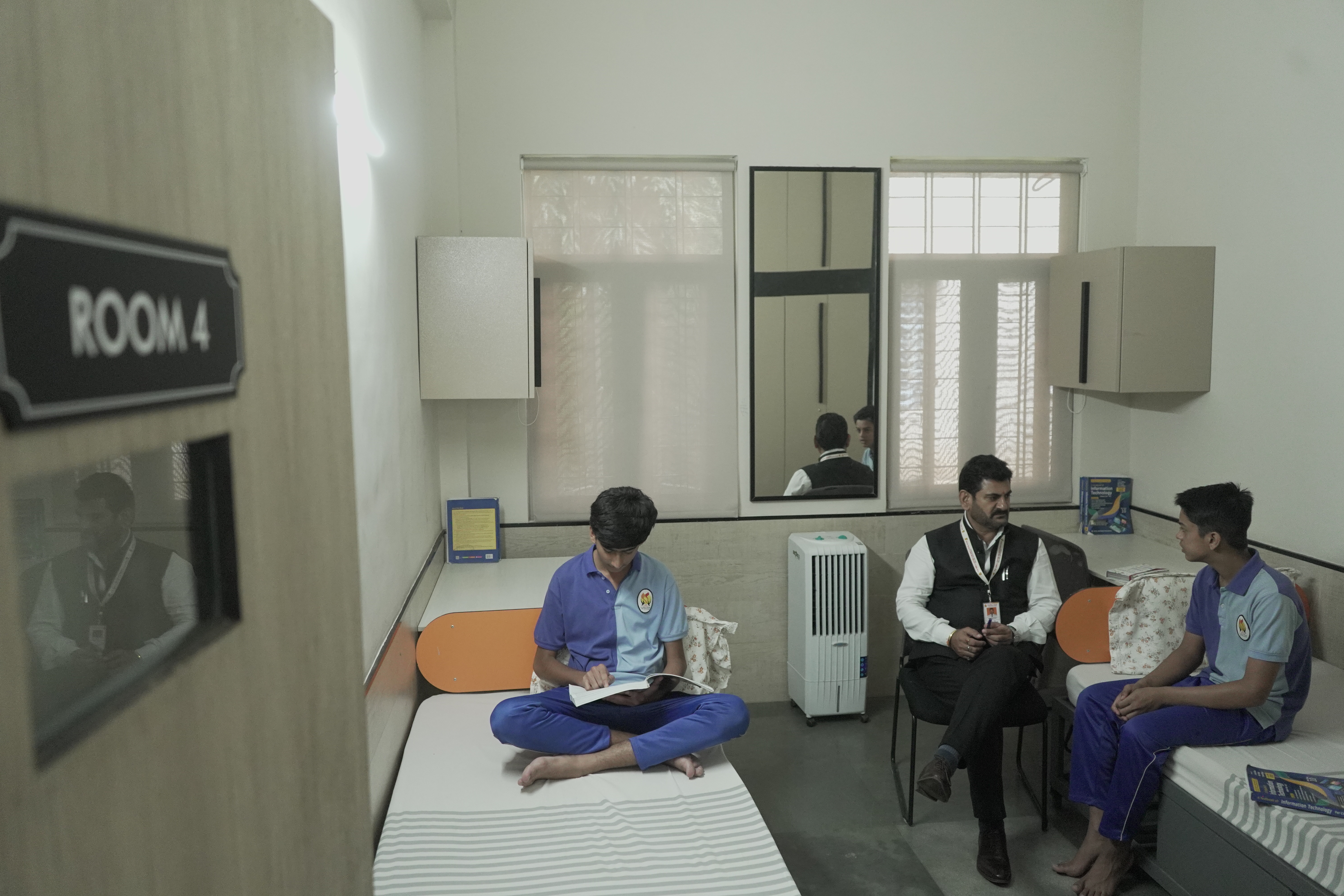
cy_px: 448
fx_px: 1045
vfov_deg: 46.4
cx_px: 672
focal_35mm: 28
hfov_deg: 65.5
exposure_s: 1/200
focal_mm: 28
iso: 6400
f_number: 3.5
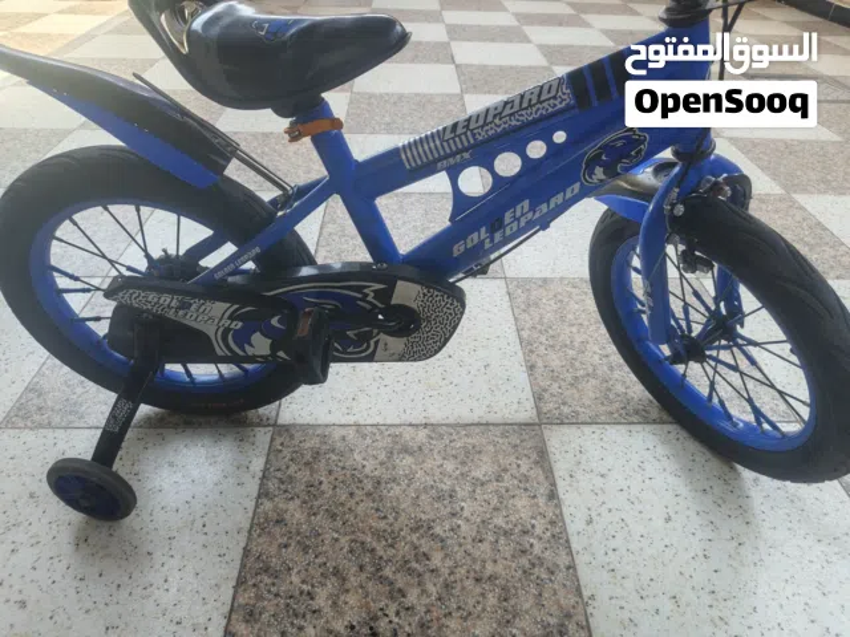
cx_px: 425
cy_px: 318
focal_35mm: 23
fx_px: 565
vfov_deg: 58.9
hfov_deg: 73.9
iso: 60
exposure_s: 1/100
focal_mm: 5.56
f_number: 1.8
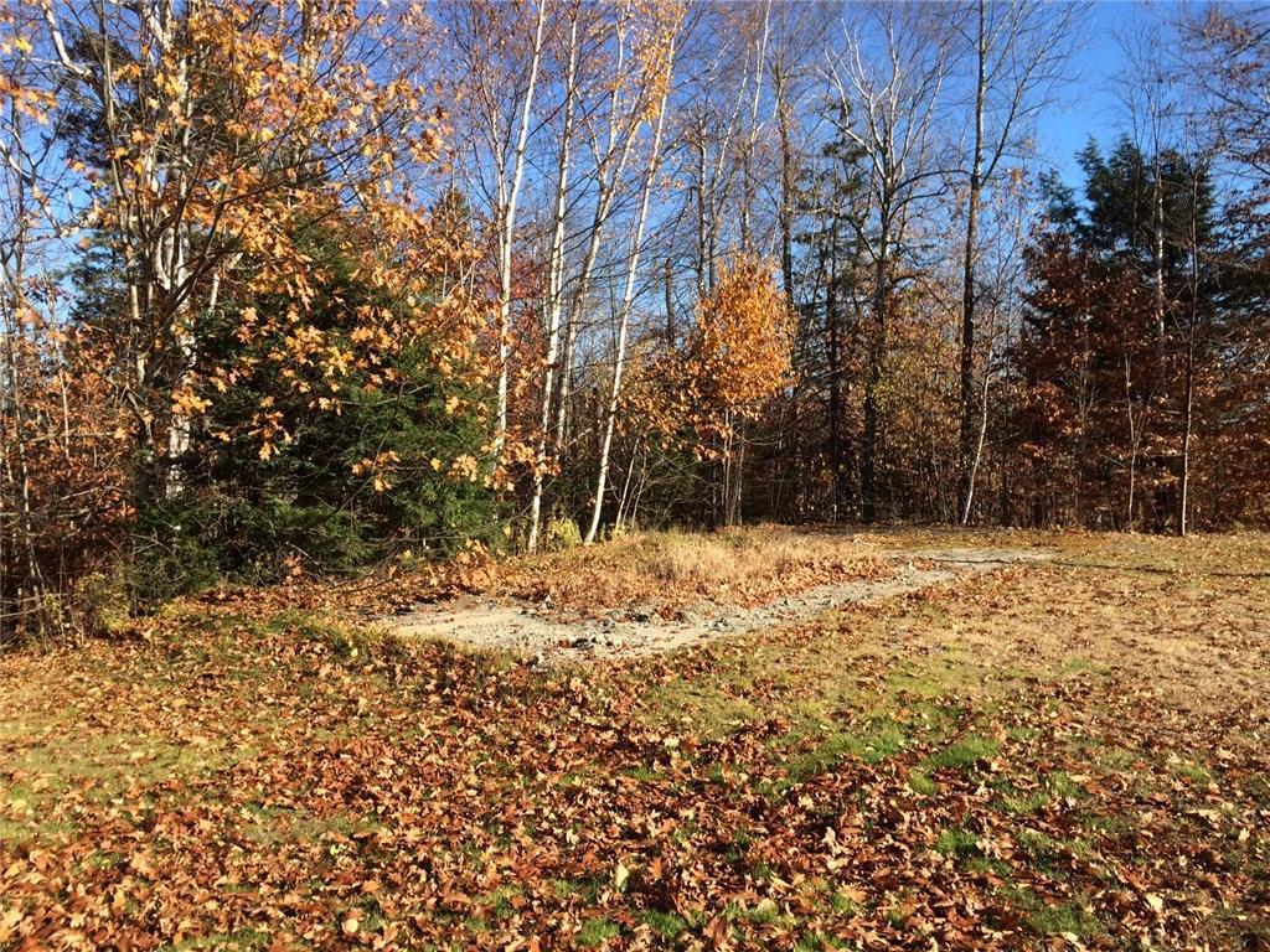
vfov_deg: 48.2
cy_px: 476
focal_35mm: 29
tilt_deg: -2.8
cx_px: 635
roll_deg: +1.6
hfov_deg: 61.7
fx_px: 1064
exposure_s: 1/1080
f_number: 2.2
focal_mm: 4.15
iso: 32
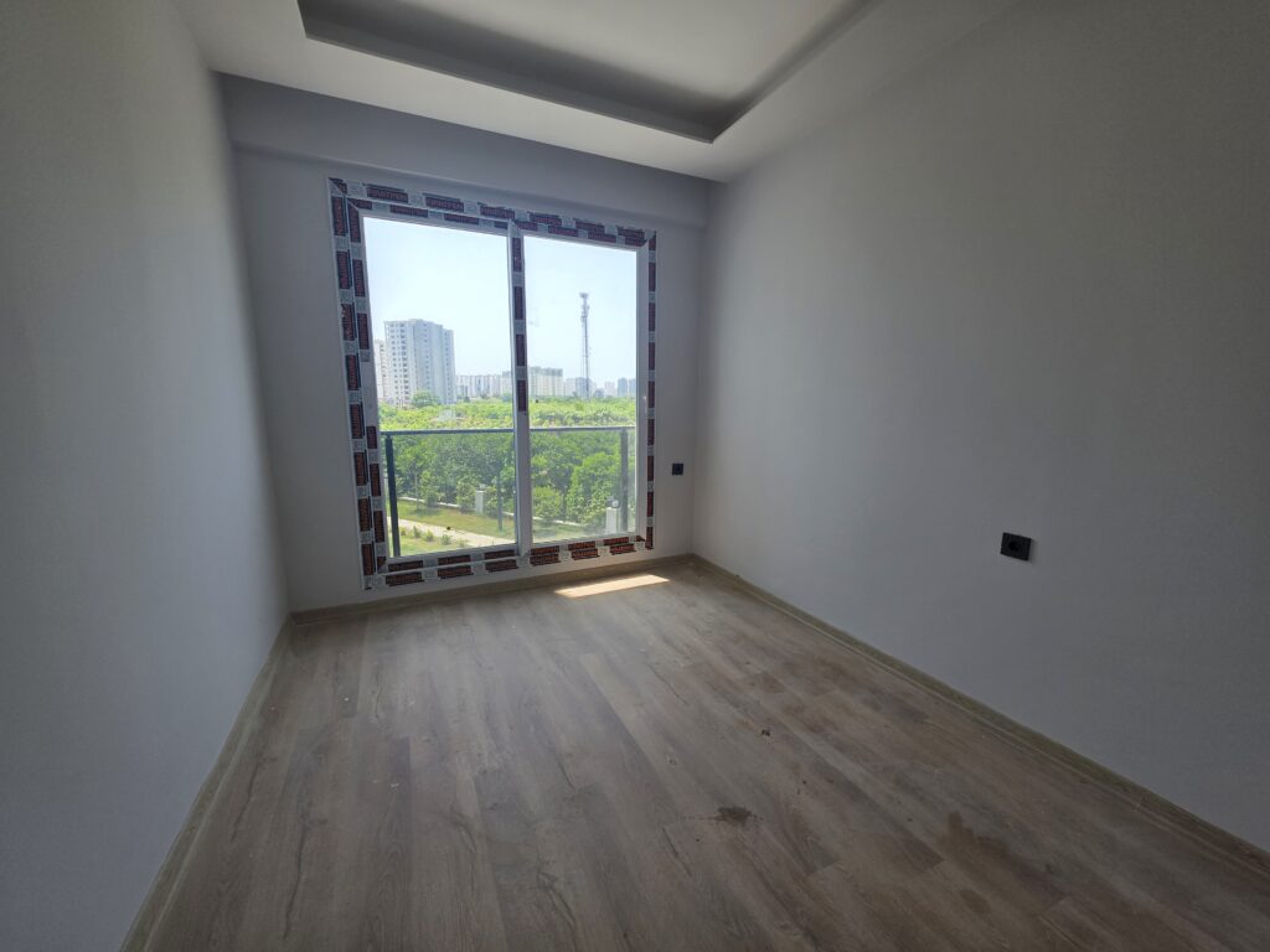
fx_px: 477
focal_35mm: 13
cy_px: 476
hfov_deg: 106.2
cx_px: 635
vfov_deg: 89.9
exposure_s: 1/535
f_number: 1.9
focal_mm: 2.2
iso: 40
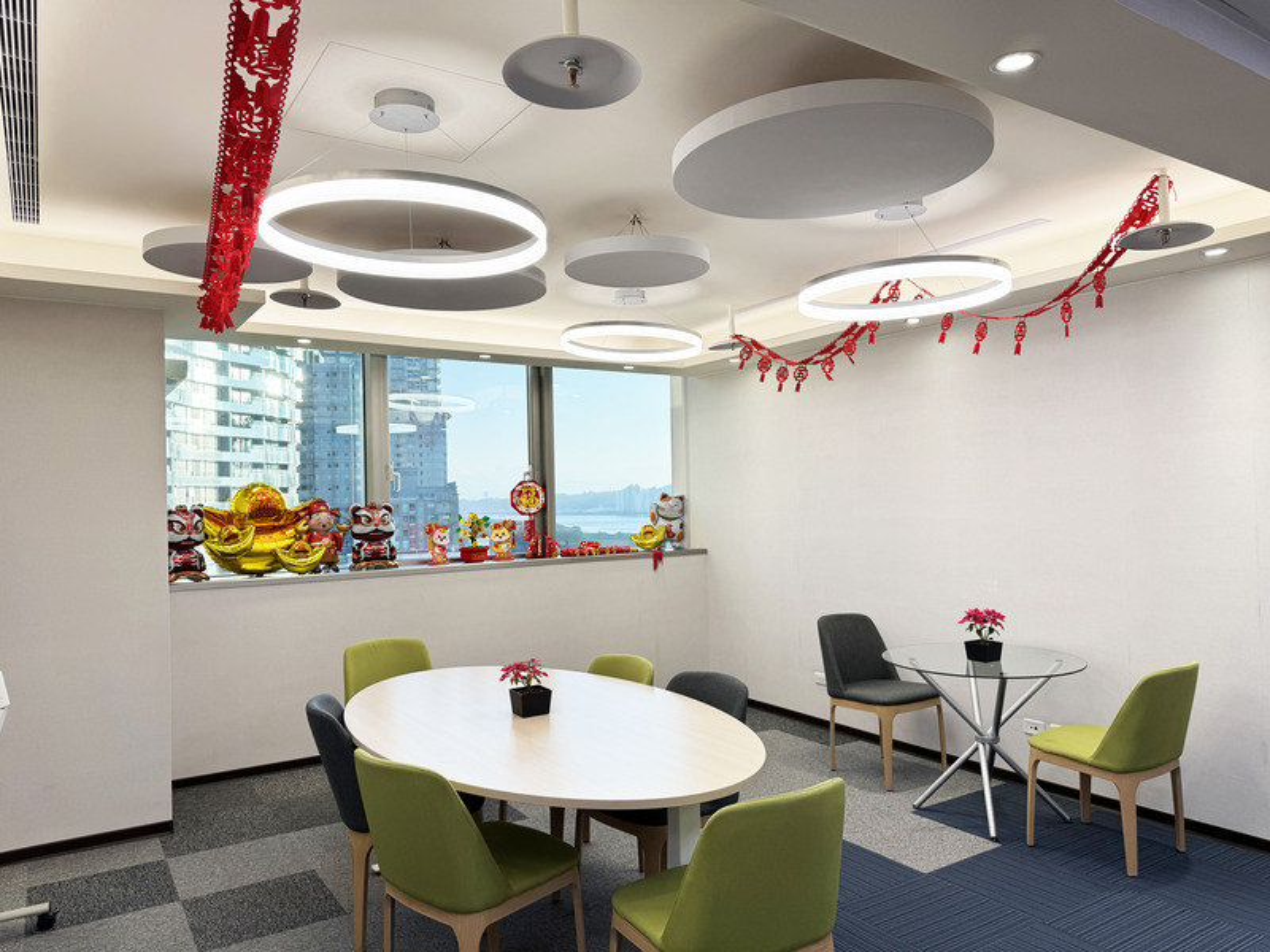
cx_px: 635
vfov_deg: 56.8
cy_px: 476
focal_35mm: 24
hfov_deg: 71.6
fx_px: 881
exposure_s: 1/191
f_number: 1.78
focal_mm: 6.76
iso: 64
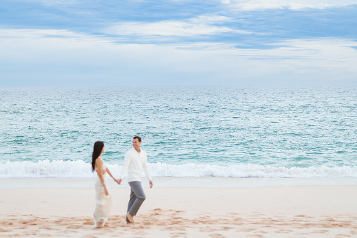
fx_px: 625
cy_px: 117
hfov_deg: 31.9
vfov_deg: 21.6
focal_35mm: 63
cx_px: 169
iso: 250
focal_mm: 58
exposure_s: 1/6400
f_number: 1.4
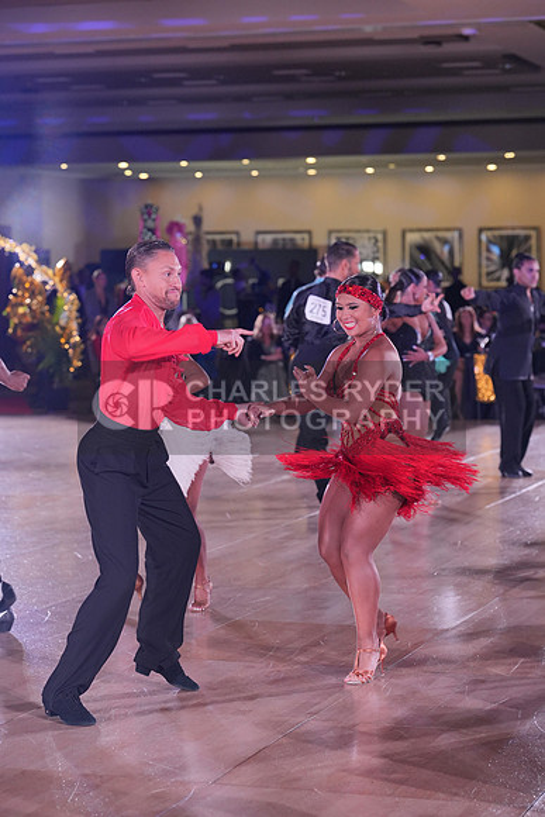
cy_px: 408
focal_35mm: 89
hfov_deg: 15.4
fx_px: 2020
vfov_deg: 22.9
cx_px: 272
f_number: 4
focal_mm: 89
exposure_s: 1/400
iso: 2000
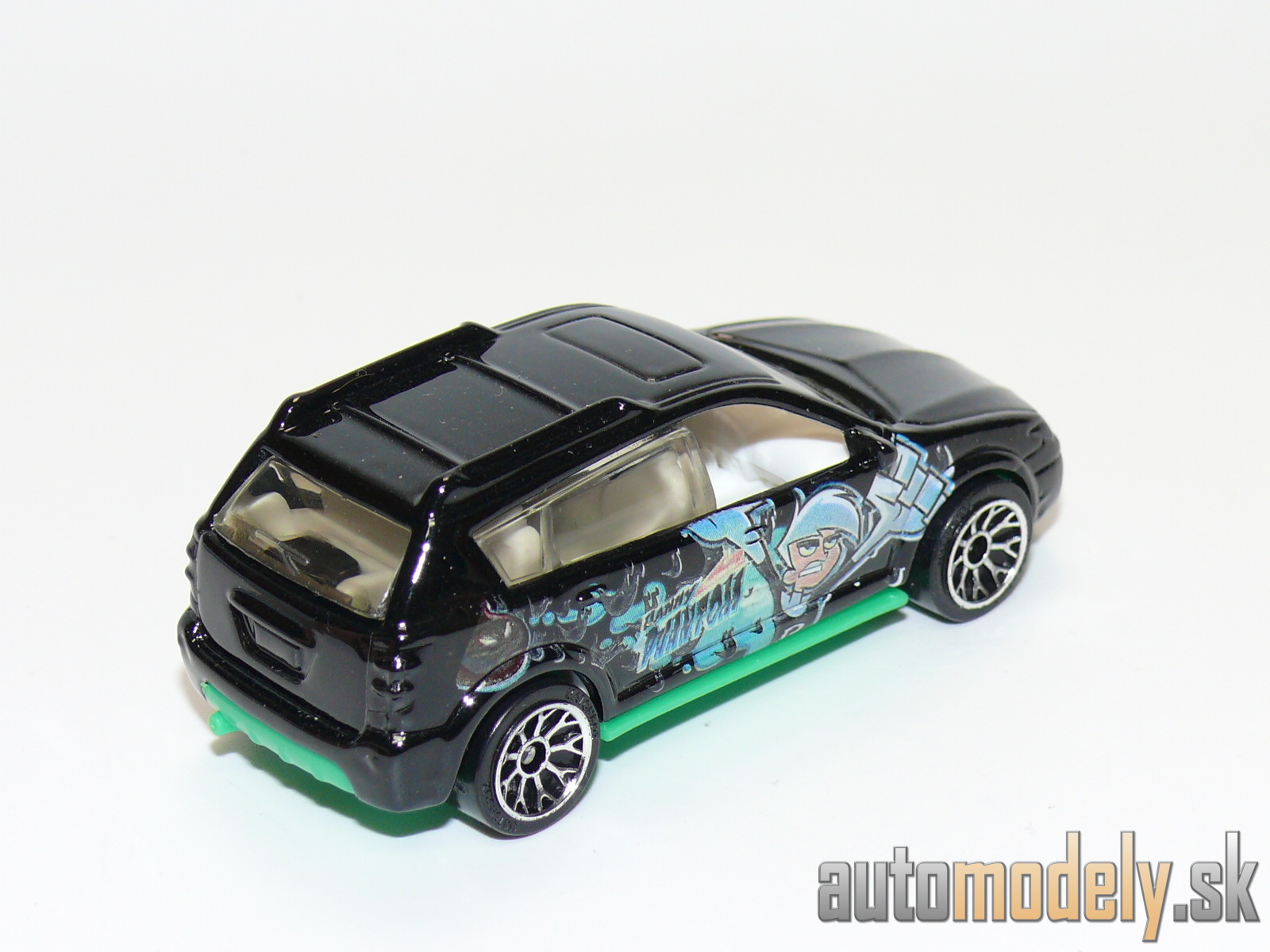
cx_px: 635
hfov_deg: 19.3
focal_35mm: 102
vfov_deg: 14.5
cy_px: 476
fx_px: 3742
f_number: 4
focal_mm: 13.3
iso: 100
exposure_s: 1/30
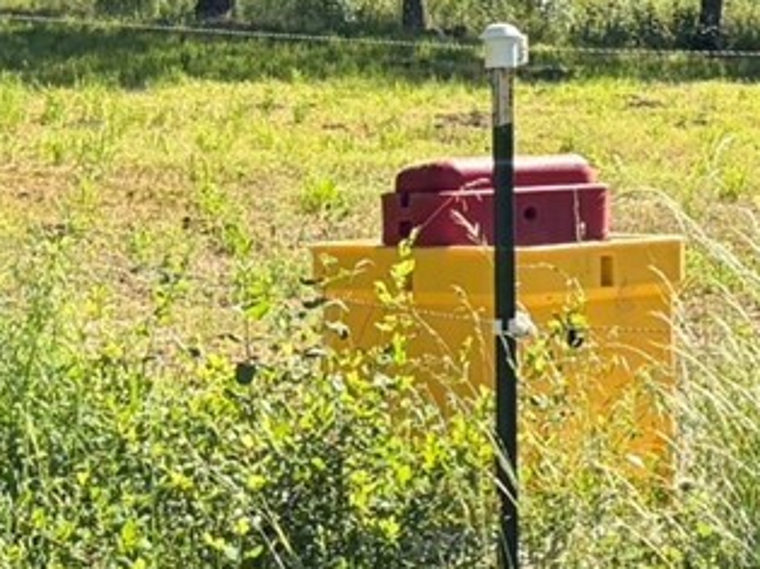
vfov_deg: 11.1
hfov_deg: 14.2
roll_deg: +2.0
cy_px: -22
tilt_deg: +3.8
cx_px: 1071
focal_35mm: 132
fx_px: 2897
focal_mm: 5.96
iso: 64
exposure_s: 1/1484
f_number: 1.6
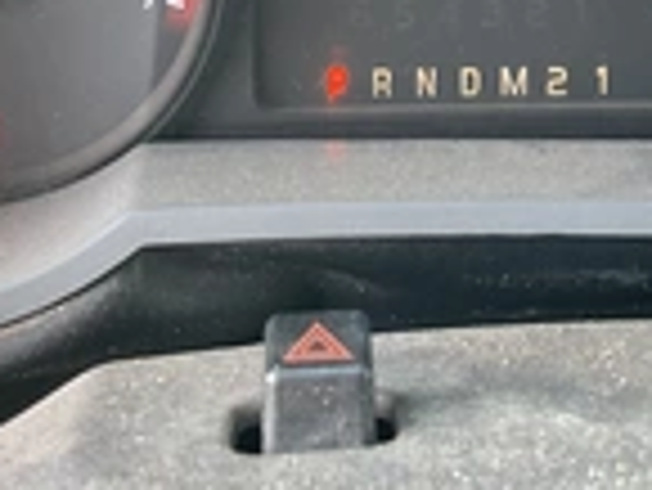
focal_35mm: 80
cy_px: -58
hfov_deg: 24.3
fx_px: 1508
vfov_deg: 17.8
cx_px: 445
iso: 64
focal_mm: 3
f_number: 1.8
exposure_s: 1/107
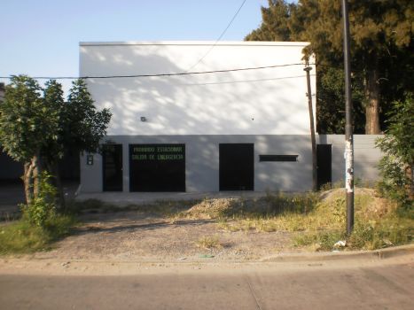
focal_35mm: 36
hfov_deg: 51.4
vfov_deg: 39.6
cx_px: 207
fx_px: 430
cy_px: 155
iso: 200
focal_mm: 6.3
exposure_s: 1/640
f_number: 4.6
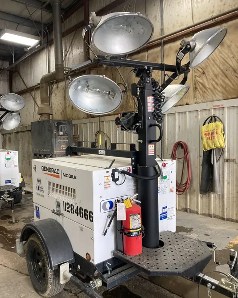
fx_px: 264
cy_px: 158
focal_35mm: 30
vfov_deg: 58.7
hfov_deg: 48.5
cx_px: 116
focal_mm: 3.99
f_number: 1.8
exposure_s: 1/60
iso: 100
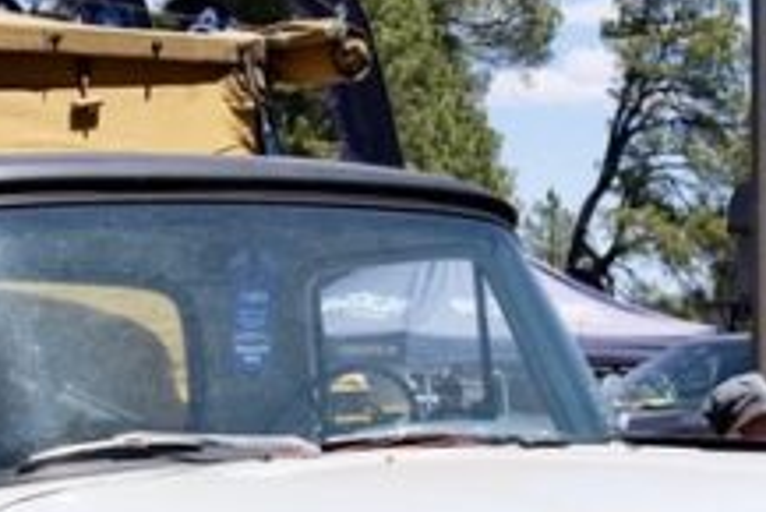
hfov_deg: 14.9
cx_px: 265
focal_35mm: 137
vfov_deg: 9.9
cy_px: 591
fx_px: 2917
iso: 320
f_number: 5.6
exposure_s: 1/1000
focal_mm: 19.2
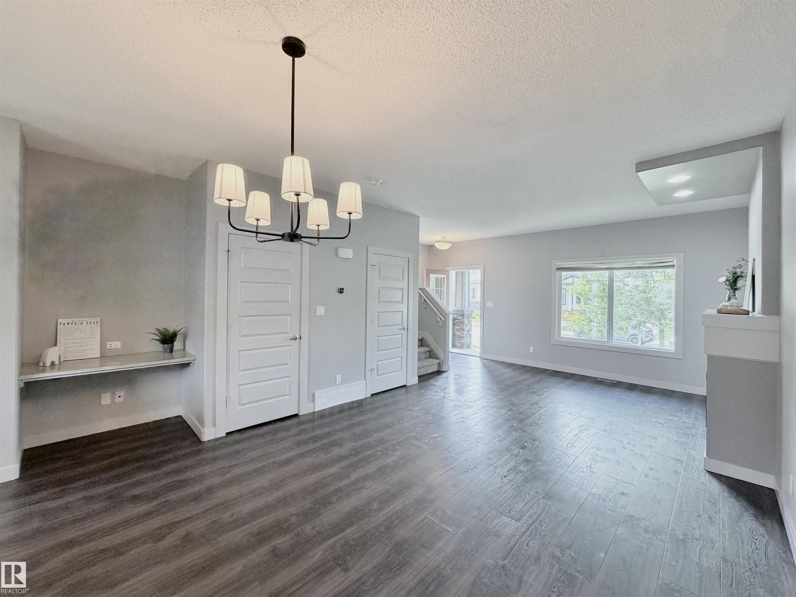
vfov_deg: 85.7
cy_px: 298
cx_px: 398
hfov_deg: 102.1
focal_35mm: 14
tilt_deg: -1.3
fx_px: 322
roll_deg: -0.4
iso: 250
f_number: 2.2
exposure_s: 1/120
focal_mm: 2.22
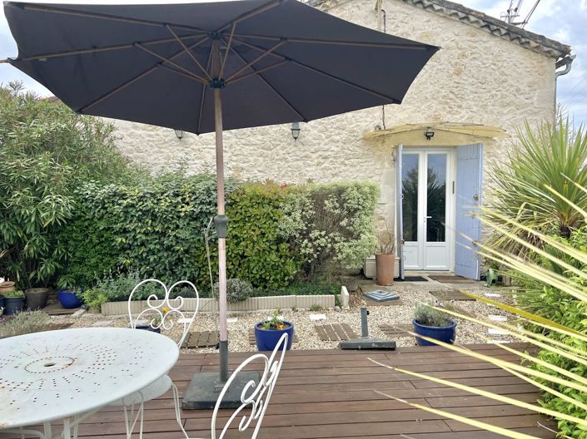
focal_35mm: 26
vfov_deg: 53.0
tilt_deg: -2.6
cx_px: 294
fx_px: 441
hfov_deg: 67.3
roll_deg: +0.2
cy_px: 220
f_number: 1.5
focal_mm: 5.7
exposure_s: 1/3571
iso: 50
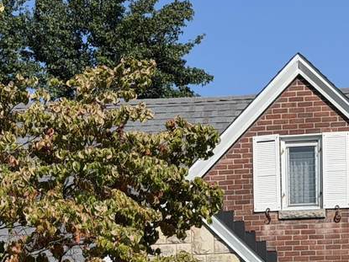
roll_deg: +0.9
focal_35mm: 148
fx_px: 1492
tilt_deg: +0.7
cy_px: 384
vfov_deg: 9.7
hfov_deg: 13.3
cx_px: 188
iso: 64
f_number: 1.78
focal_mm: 6.76
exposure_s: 1/5208
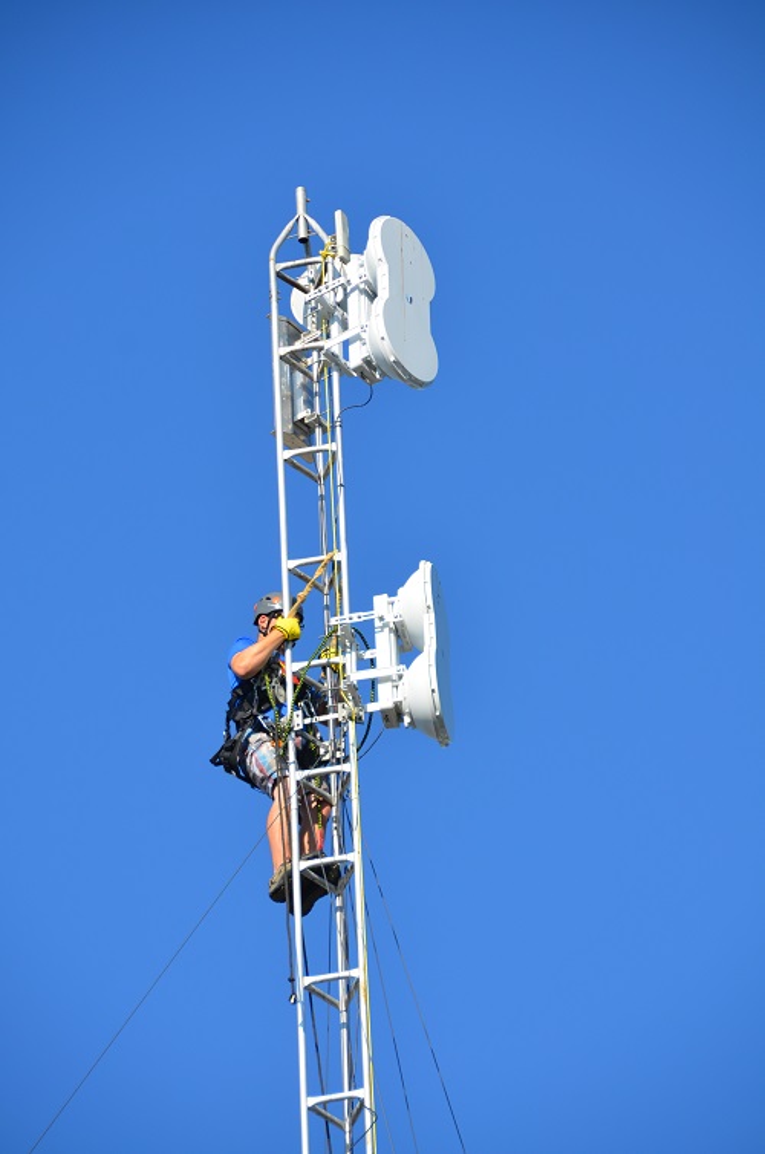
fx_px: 7198
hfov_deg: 6.1
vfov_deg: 9.2
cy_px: 577
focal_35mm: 225
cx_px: 382
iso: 200
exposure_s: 1/640
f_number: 6.3
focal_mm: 150
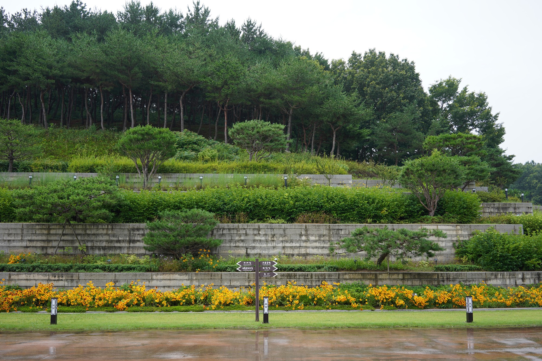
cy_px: 180
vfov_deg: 37.9
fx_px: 527
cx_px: 271
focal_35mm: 35
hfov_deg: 54.4
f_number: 9
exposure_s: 1/80
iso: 200
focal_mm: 35
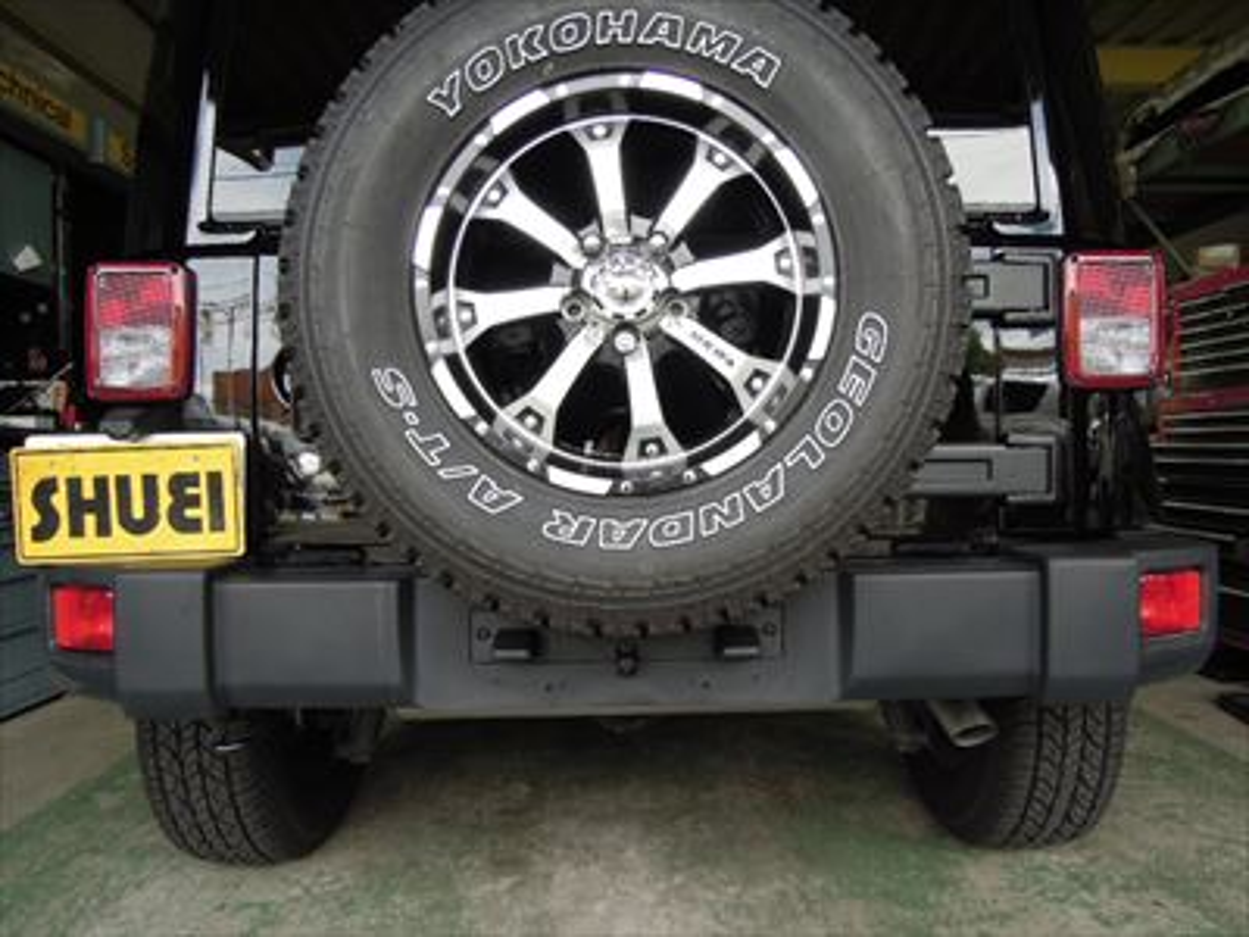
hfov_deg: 71.6
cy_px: 468
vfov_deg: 56.8
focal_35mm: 24
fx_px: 866
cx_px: 624
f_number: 2.8
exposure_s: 1/250
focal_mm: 4.3
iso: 160
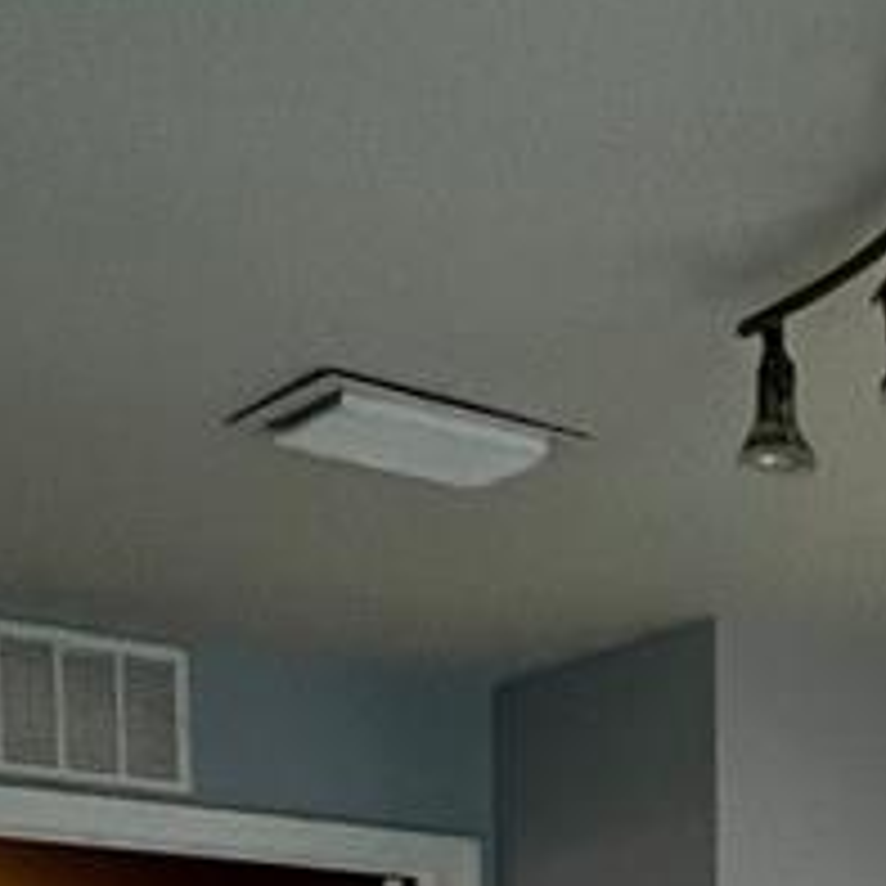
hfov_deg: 23.6
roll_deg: -0.2
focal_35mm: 70
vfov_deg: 20.6
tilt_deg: -5.8
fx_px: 2027
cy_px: 1376
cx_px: 895
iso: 250
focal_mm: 1.57
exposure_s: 1/60
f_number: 1.8
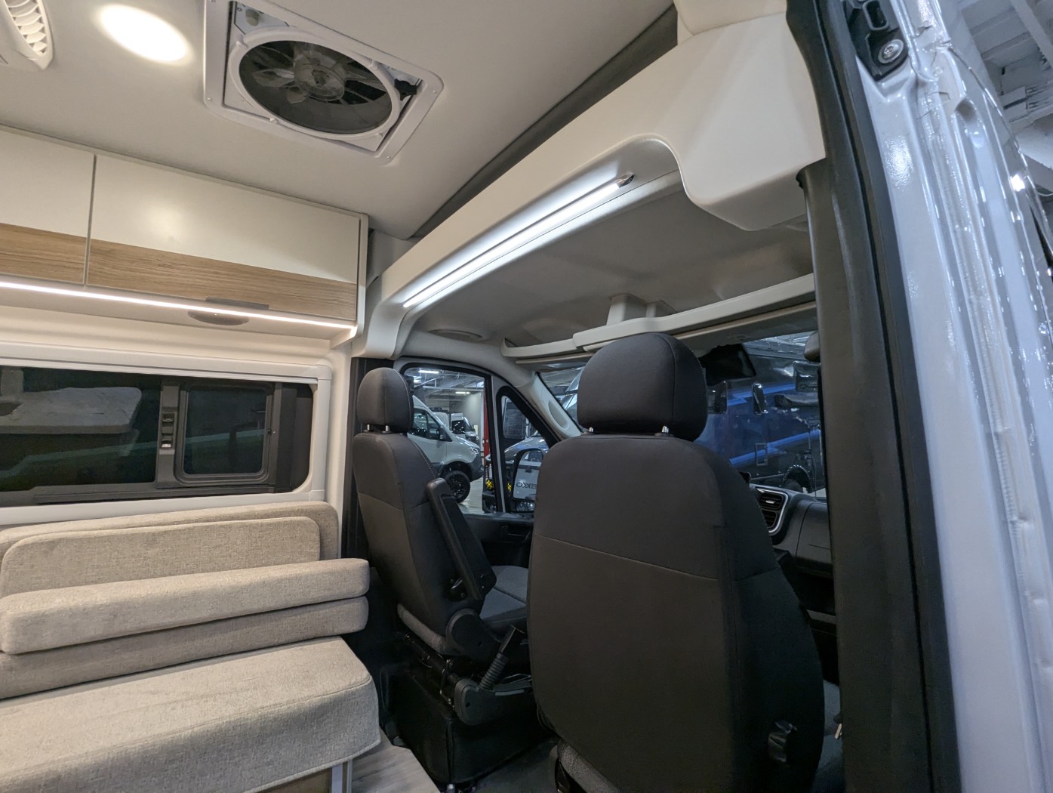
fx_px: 487
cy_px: 396
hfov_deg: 94.4
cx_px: 526
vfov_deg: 78.2
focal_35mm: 16
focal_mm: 2.35
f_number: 2.2
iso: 162
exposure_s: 1/104
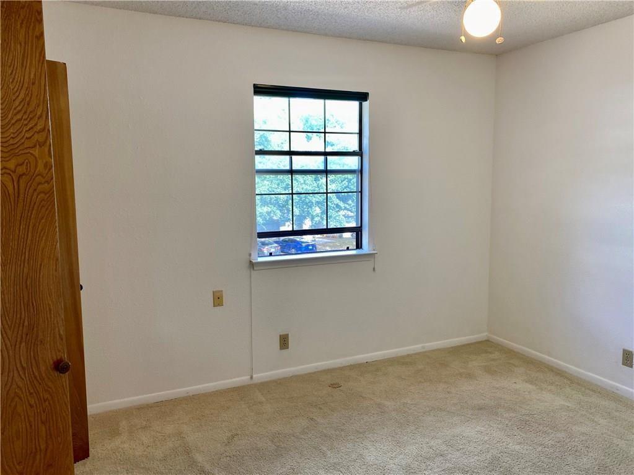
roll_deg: +0.3
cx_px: 317
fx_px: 476
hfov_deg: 67.3
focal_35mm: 26
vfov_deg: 53.1
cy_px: 238
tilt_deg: -6.9
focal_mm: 4.25
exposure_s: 1/120
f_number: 1.8
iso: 100
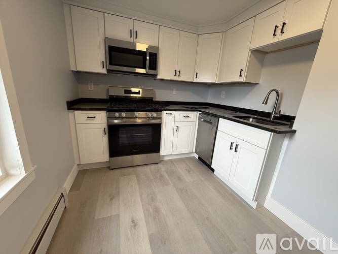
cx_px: 169
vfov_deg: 85.7
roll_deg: -4.2
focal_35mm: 14
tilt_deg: -14.4
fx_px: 137
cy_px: 127
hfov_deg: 102.1
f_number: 2.2
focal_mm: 2.22
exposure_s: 1/120
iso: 160
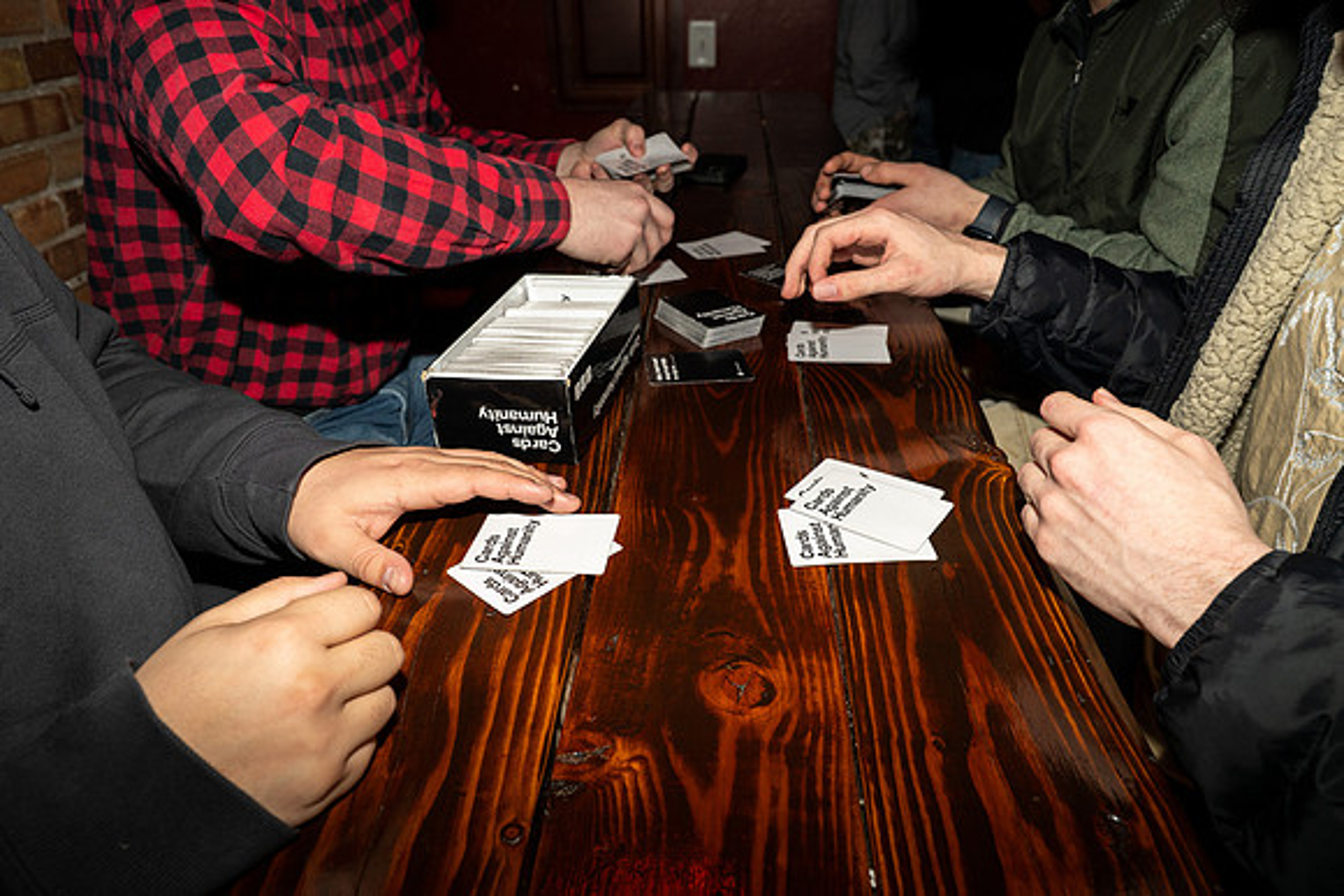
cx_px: 672
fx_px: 952
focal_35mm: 26
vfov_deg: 50.4
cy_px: 448
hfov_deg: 70.4
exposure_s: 1/200
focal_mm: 25.5
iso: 500
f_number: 7.1
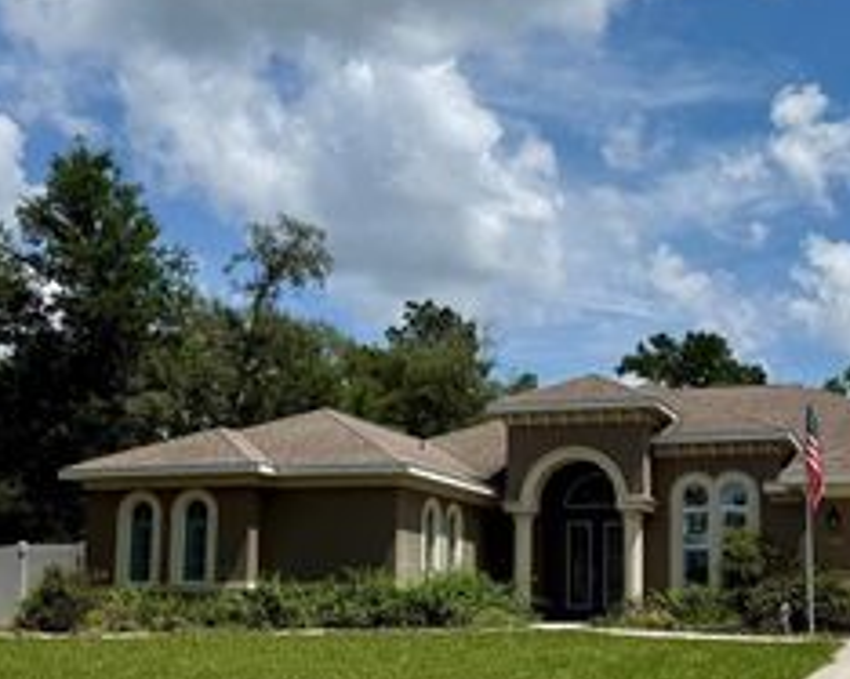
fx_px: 1257
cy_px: 456
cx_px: 603
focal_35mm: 50
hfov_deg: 36.7
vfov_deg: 30.0
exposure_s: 1/8130
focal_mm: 6.76
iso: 80
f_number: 1.78
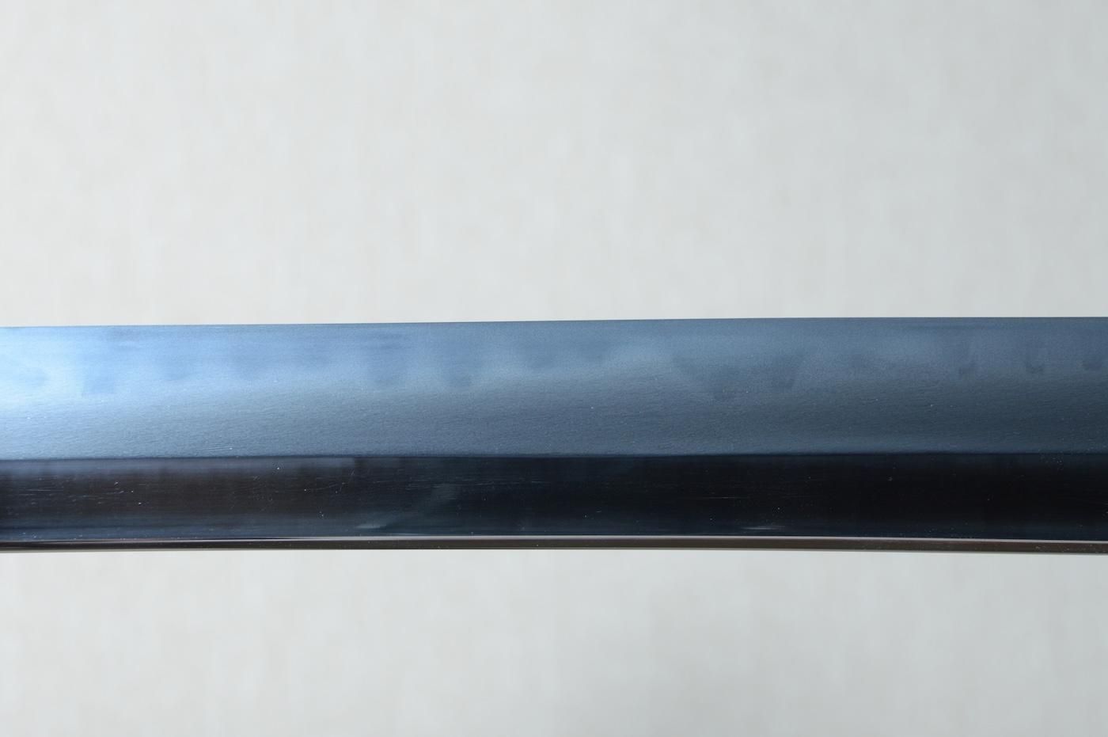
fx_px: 4151
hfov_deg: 15.2
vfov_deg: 10.1
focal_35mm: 135
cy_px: 368
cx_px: 554
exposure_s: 1/2
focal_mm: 90
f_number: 11
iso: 400
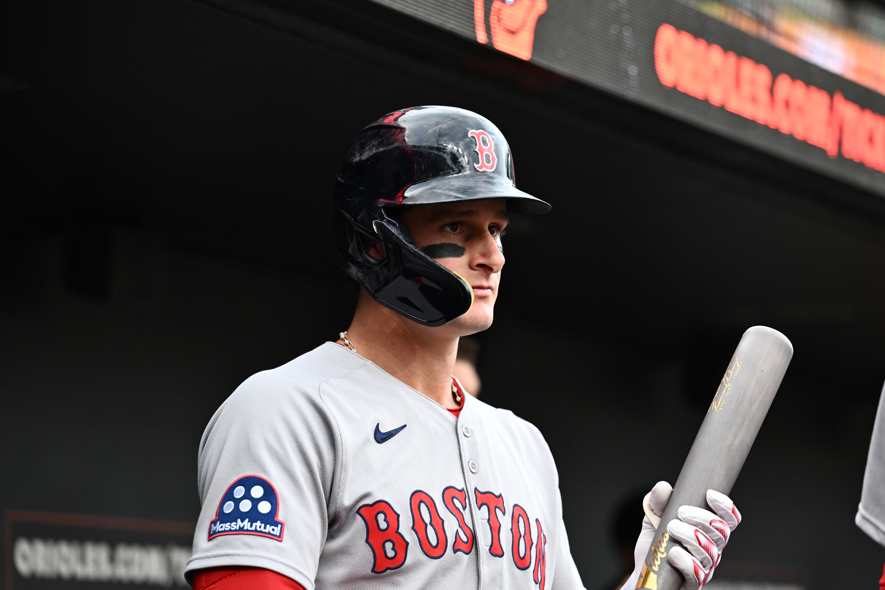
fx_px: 4056
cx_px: 442
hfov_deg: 12.5
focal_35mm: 165
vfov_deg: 8.3
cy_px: 295
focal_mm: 165
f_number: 4
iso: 1600
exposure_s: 1/800
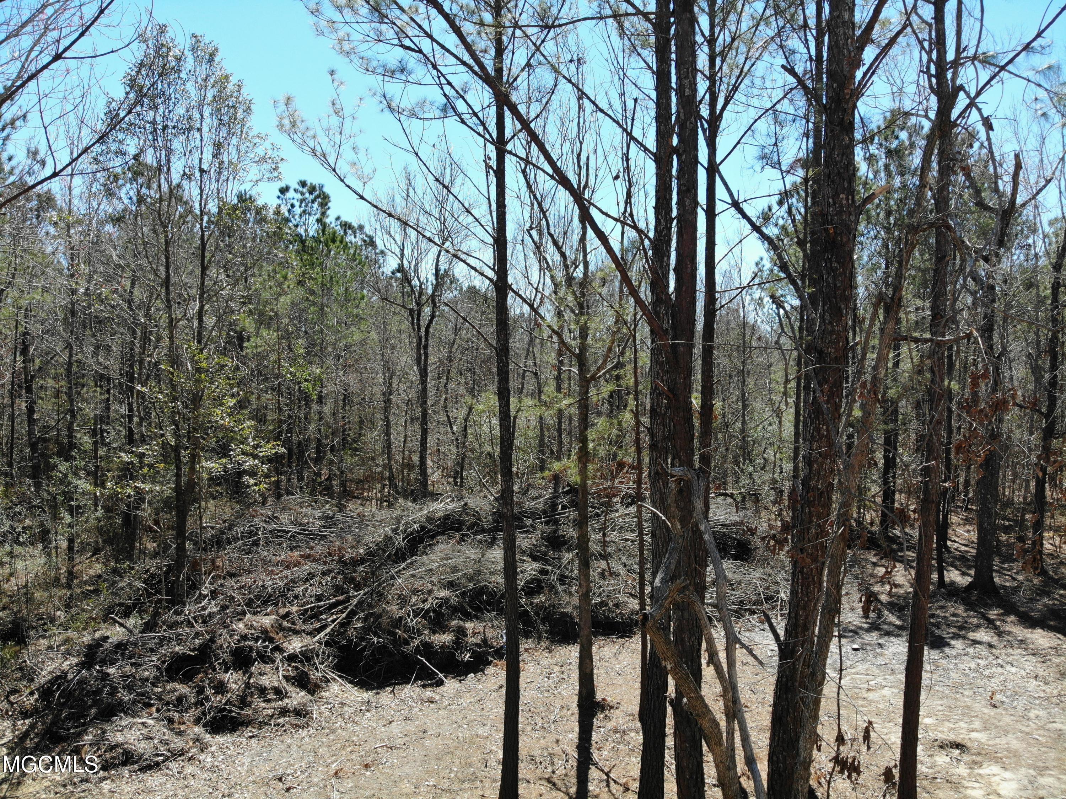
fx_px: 739
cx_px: 533
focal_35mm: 24
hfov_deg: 71.6
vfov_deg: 56.8
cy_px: 400
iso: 100
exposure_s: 1/477
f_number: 2.8
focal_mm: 4.5
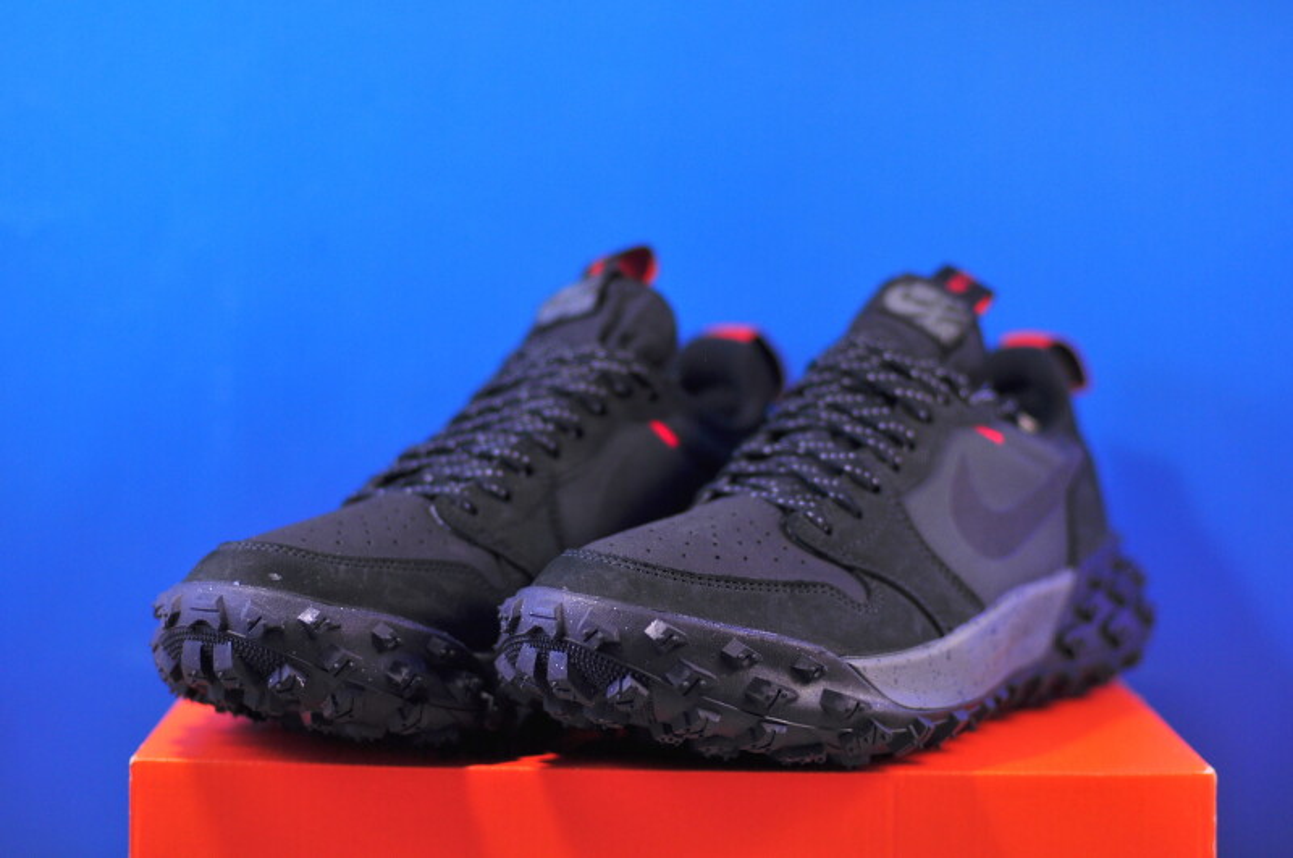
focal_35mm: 75
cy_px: 429
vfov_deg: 18.1
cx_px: 646
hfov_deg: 27.0
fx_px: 2690
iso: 250
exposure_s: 1/320
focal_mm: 50
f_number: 2
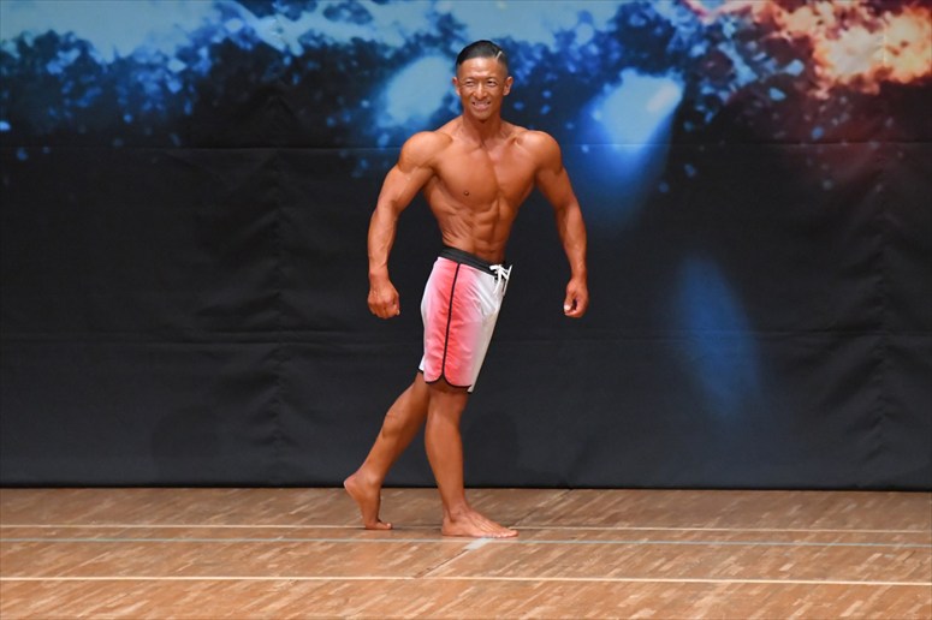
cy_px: 310
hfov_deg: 6.0
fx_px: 8927
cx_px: 466
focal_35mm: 345
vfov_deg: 4.0
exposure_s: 1/400
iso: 8000
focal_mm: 230
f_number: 5.6
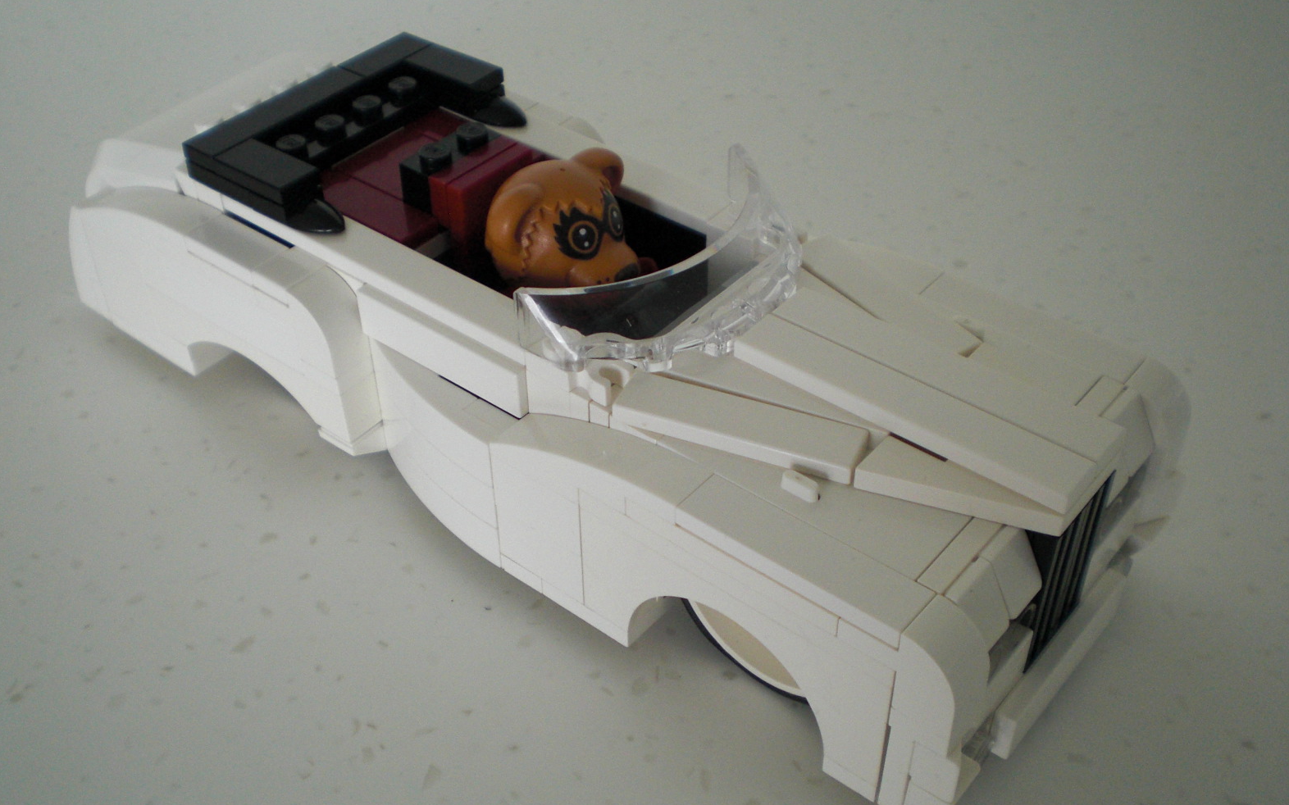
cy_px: 423
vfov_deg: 31.2
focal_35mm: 41
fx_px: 1440
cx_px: 638
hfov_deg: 48.2
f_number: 3.1
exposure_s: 1/25
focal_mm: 6.3
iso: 200
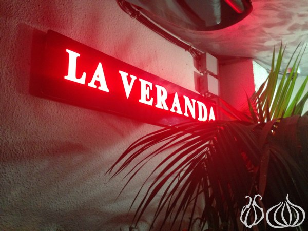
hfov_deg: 55.4
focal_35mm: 33
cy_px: 116
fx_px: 294
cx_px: 154
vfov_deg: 42.9
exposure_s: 1/15
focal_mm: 4.13
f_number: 2.4
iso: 400
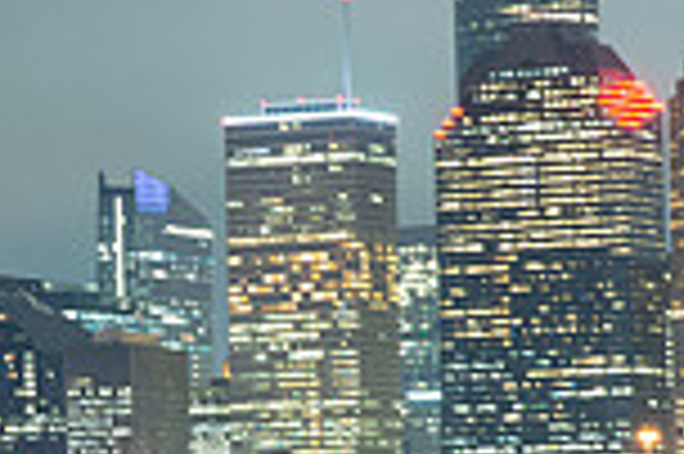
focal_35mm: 305
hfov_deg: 6.8
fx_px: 5789
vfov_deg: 4.5
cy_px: 489
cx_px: 135
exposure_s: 6
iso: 400
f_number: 9
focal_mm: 70
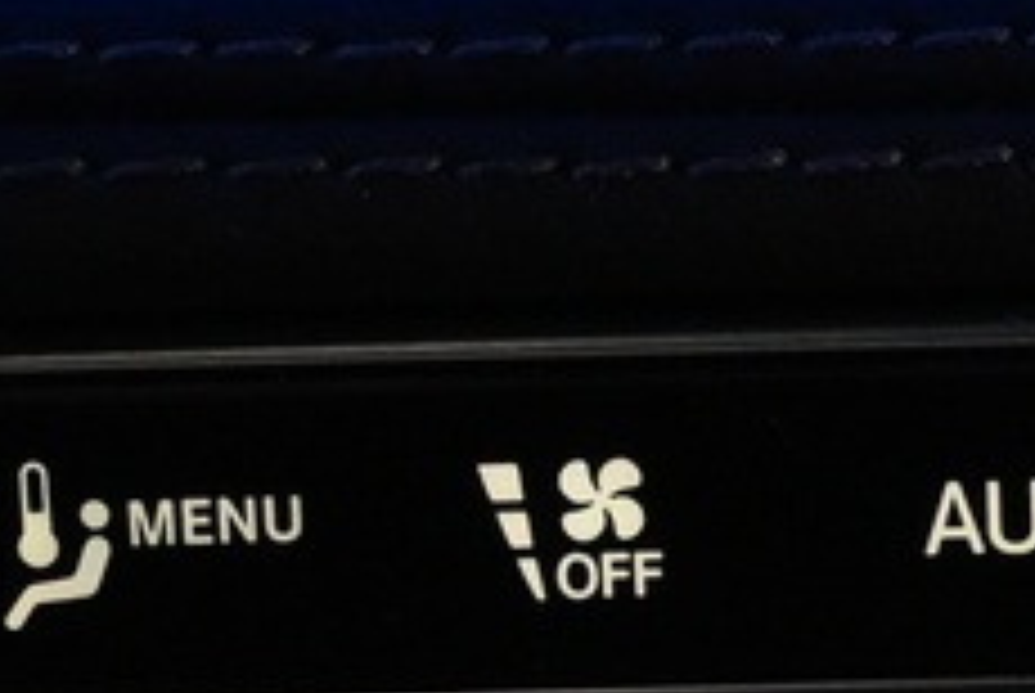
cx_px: 1836
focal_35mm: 216
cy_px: 832
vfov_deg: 6.3
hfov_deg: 9.1
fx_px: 6226
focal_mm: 20.5
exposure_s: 1/30
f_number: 3.8
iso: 1400
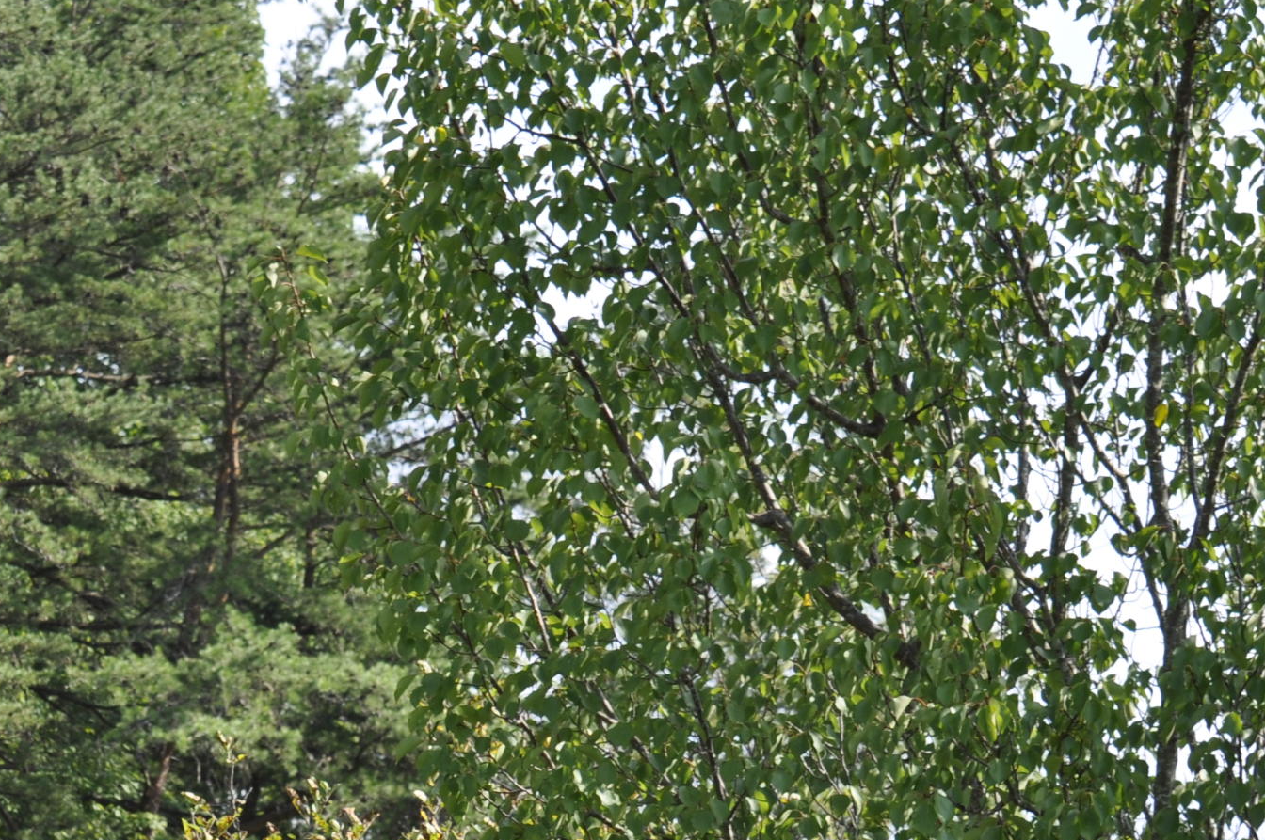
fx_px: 6462
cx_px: 208
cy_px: 873
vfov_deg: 7.4
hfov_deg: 11.1
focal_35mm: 184
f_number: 8
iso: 200
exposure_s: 1/250
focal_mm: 55
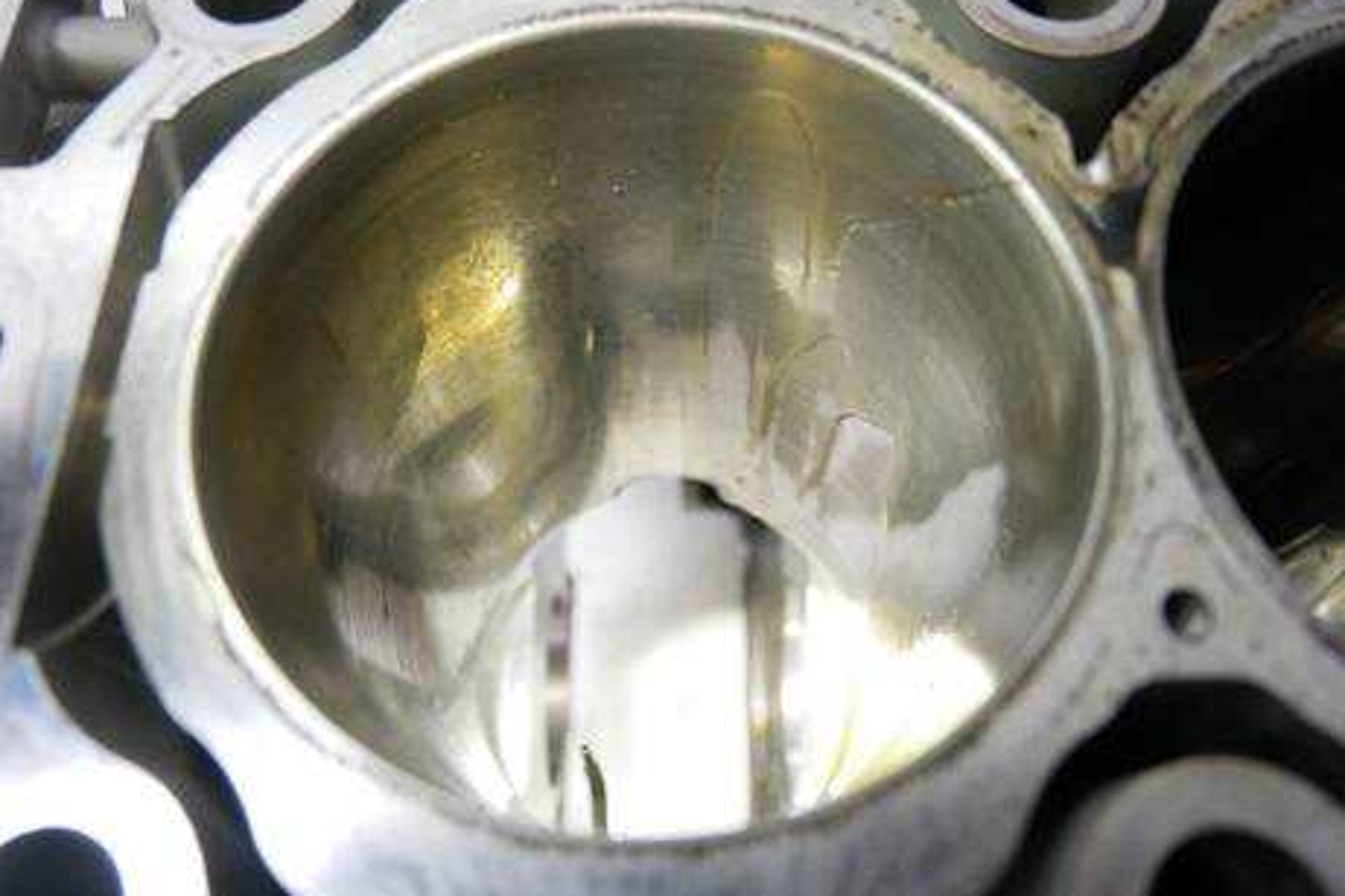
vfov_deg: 49.5
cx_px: 677
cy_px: 461
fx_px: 971
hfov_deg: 69.4
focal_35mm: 26
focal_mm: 12
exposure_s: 1/60
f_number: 3.5
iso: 500
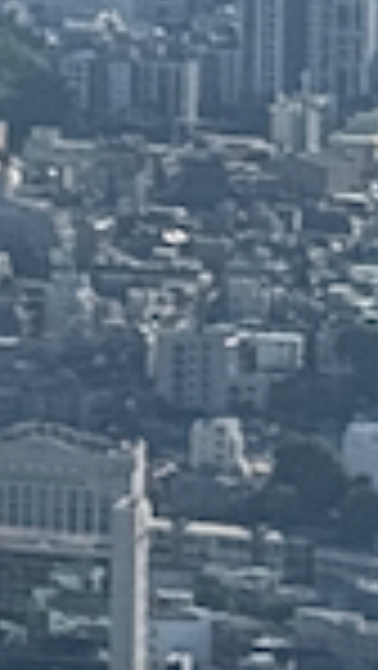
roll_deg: -0.7
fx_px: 8005
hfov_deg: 2.5
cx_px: -2187
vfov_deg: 4.8
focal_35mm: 450
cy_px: -297
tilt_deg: -3.0
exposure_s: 1/11364
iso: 64
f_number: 1.78
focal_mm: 6.76
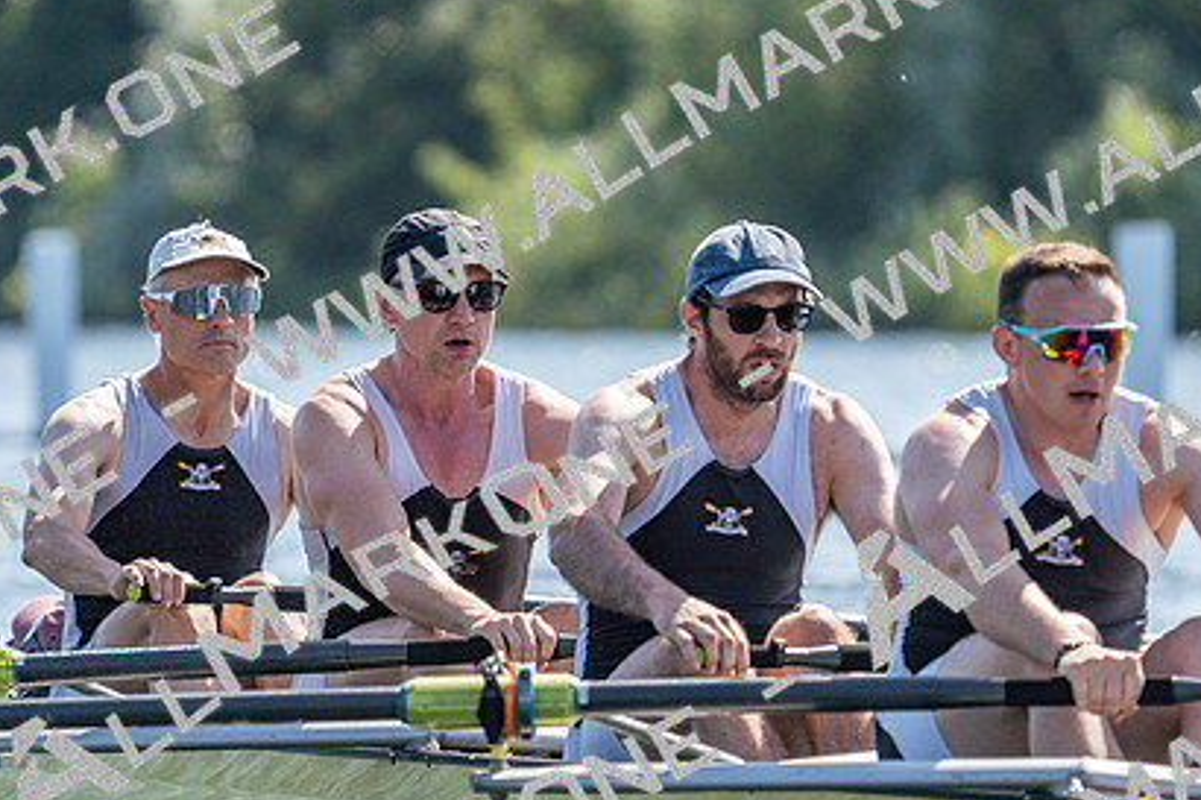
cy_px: 391
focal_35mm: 593
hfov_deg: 3.5
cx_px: 606
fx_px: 19774
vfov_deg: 2.3
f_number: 6.3
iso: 500
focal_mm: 419
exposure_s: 1/2000
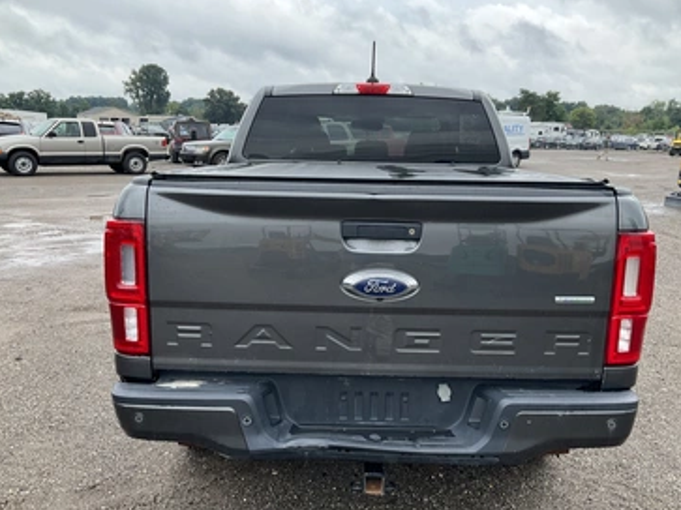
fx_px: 629
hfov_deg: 56.8
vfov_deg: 44.1
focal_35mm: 32
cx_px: 355
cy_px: 266
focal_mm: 3
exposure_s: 1/365
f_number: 1.8
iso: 25
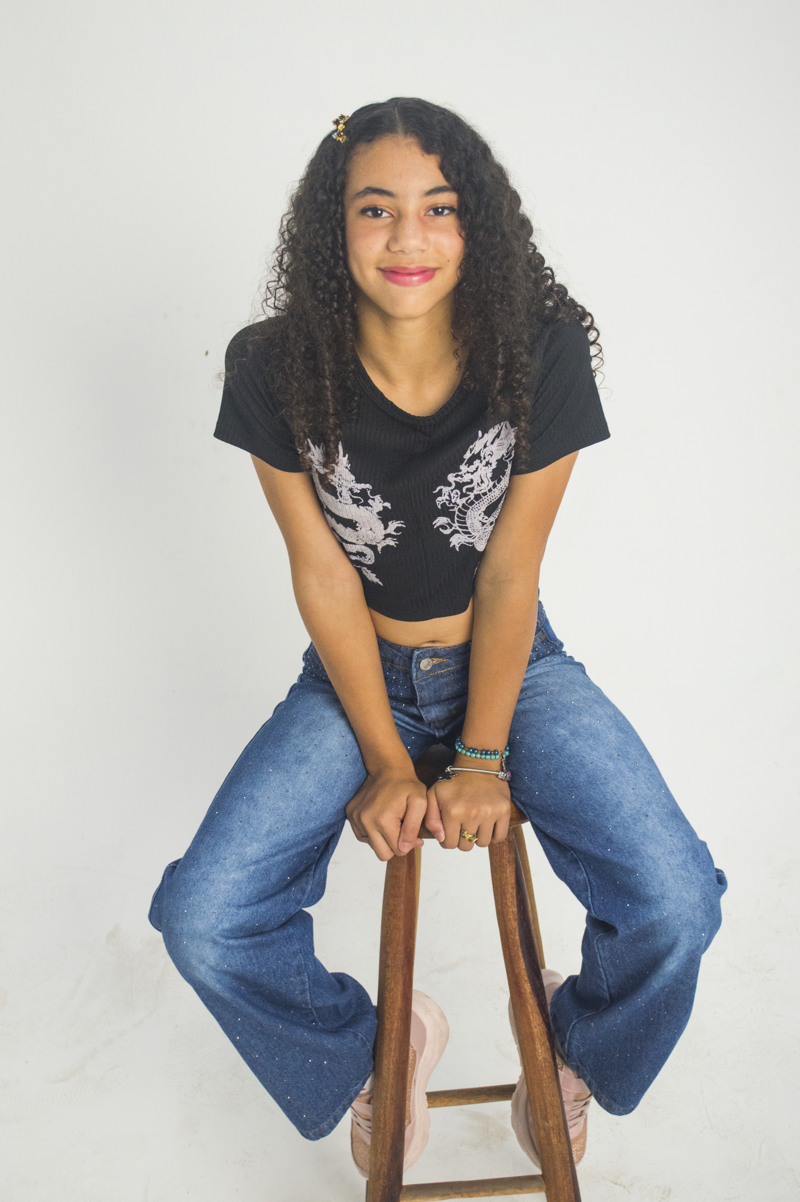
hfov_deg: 25.7
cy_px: 601
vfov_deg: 37.9
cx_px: 400
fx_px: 1753
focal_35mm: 52
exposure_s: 1/160
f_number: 5
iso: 3200
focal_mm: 35
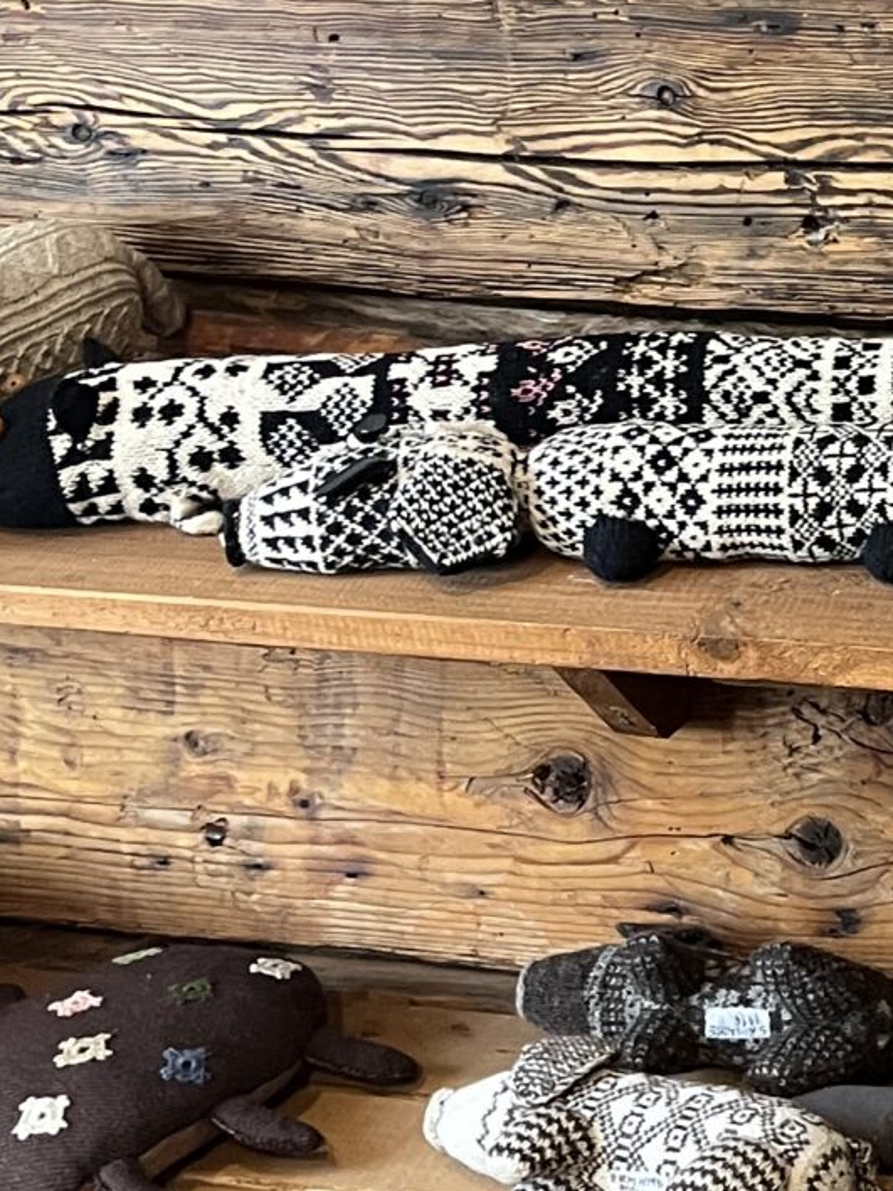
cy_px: 352
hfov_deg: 14.7
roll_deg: +0.6
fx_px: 3233
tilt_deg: -16.3
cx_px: 1317
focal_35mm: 94
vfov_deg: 20.8
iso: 250
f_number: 1.6
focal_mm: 5.1
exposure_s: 1/50
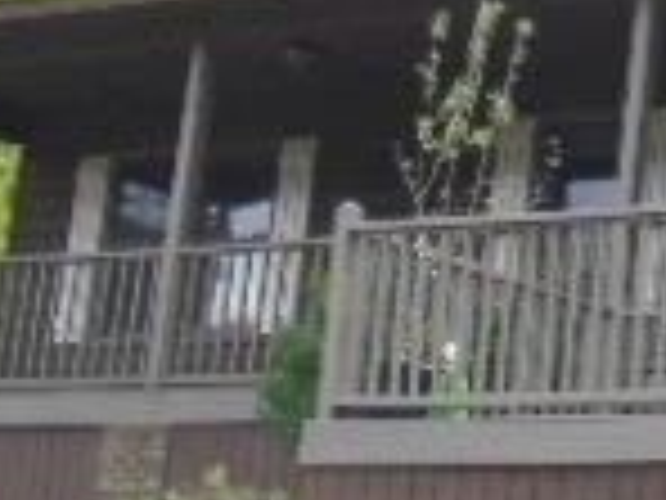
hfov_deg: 12.4
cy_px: 342
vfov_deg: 9.8
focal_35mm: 151
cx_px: 1008
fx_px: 2905
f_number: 3.7
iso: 80
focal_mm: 6.3
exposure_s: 1/160
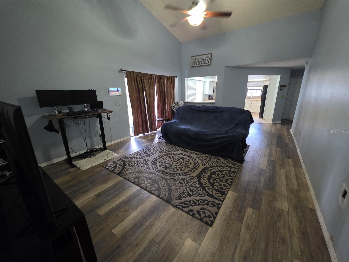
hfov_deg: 106.2
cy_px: 131
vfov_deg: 89.9
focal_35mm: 13
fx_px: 131
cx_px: 174
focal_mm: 2.2
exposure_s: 1/60
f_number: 1.9
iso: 800
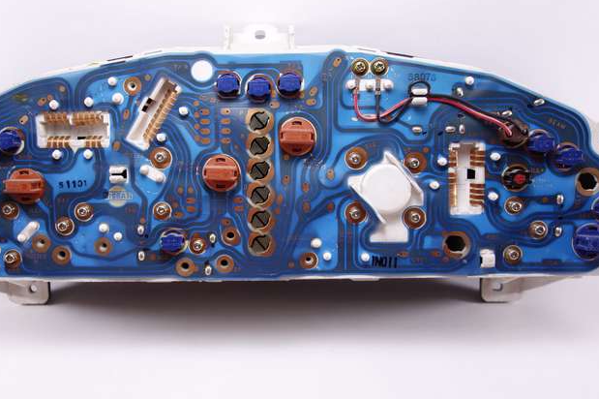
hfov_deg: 53.0
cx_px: 264
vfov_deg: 36.8
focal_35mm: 36
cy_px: 191
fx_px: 599
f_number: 2
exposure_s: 1/100
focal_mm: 10.63
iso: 125
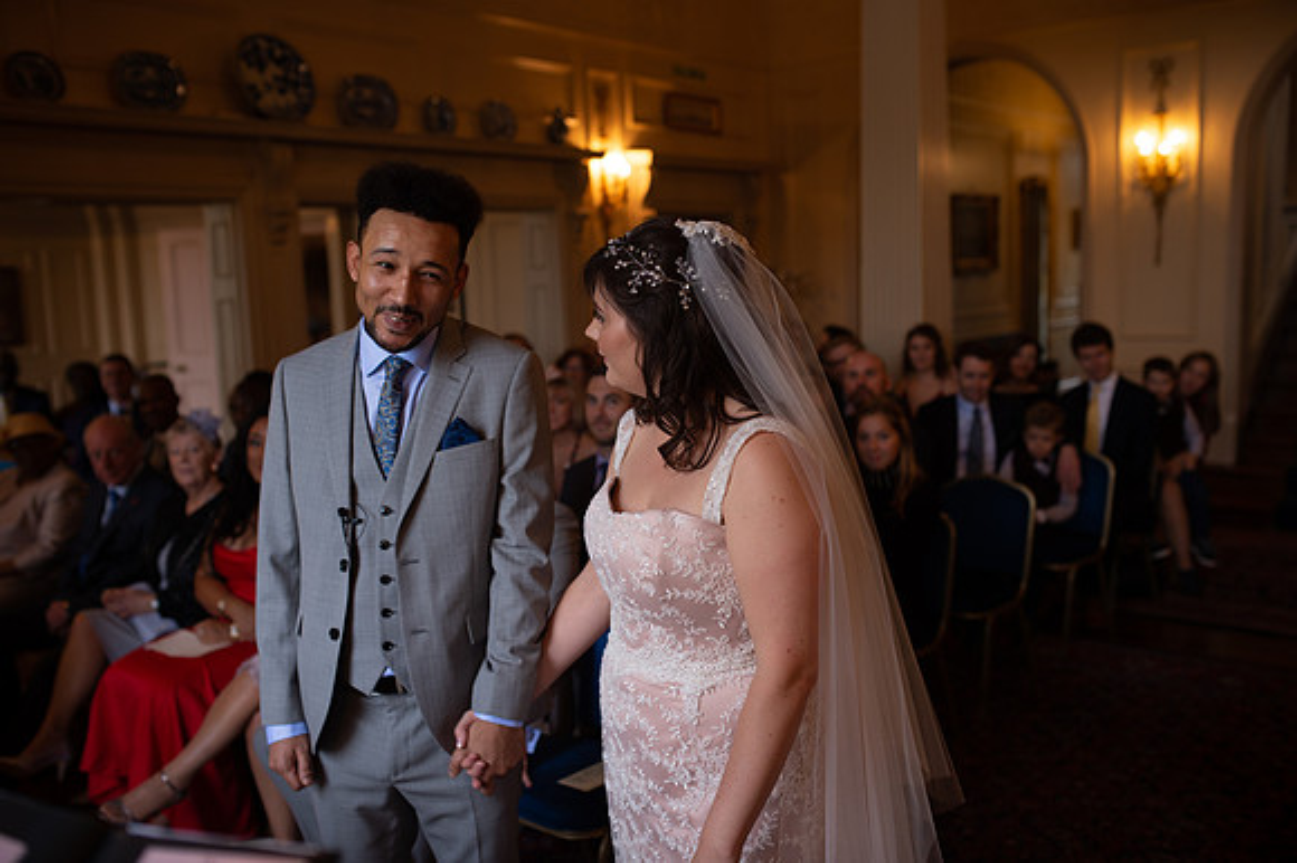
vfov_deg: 37.8
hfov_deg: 54.5
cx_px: 648
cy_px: 432
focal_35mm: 35
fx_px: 1260
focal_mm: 35
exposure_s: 1/100
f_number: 2.5
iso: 200
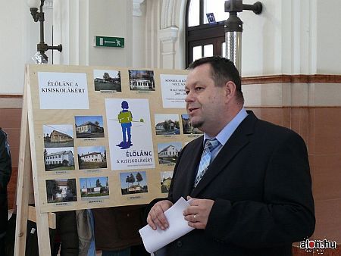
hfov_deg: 29.0
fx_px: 660
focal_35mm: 67
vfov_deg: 22.0
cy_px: 128
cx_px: 170
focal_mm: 10.6
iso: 200
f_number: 3.2
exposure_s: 1/20
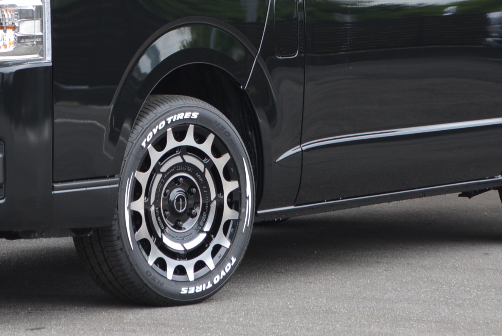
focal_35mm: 208
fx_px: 2906
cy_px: -16
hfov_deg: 9.9
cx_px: 158
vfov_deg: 6.6
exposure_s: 1/60
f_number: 6.3
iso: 100
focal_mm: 55
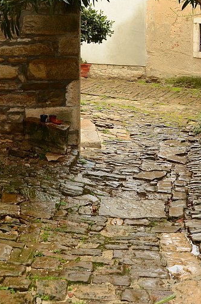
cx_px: 143
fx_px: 589
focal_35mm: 70
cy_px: 76
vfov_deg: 28.5
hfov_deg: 19.3
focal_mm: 26
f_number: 6.3
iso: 1000
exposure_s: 1/60
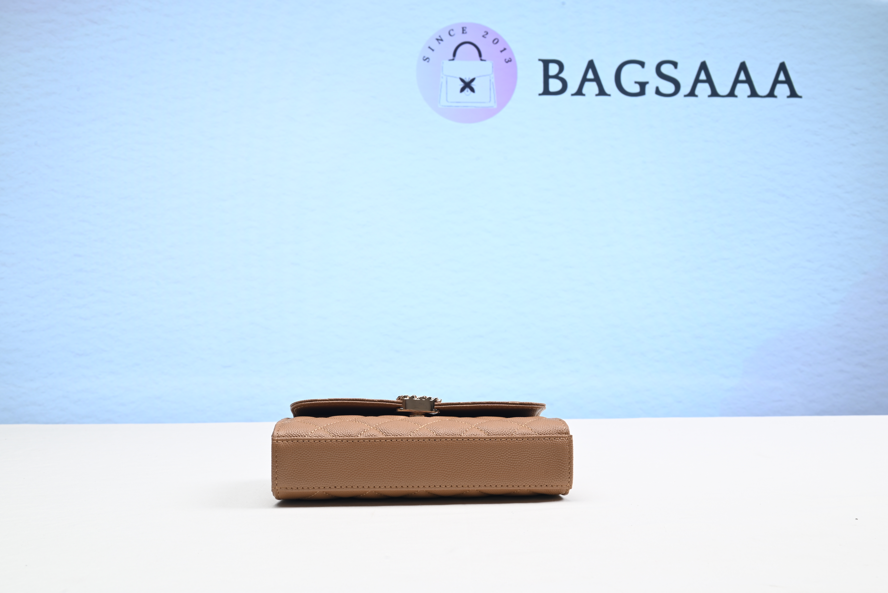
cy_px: 296
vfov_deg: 35.1
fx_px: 938
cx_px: 444
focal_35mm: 38
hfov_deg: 50.7
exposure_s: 1/2
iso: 100
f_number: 16
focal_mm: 38
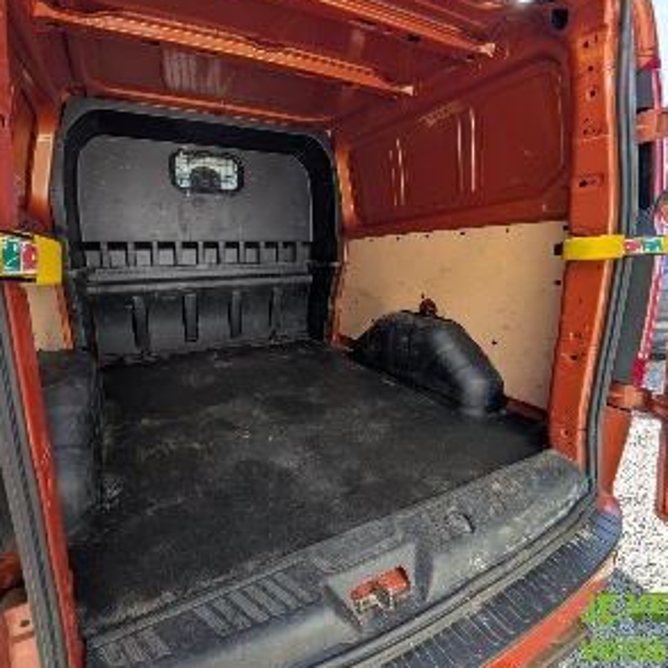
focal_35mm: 15
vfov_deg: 91.1
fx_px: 327
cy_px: 324
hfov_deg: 90.5
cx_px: 285
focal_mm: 2.02
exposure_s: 1/230
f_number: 1.7
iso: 25
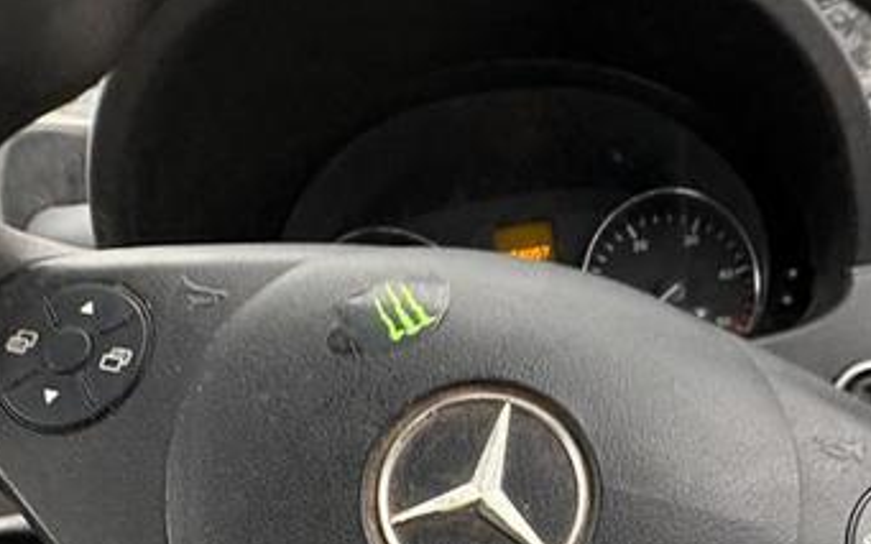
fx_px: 926
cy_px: 439
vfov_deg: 31.8
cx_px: 633
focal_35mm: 39
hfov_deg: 48.8
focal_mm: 2.22
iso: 200
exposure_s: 1/81
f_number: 2.2
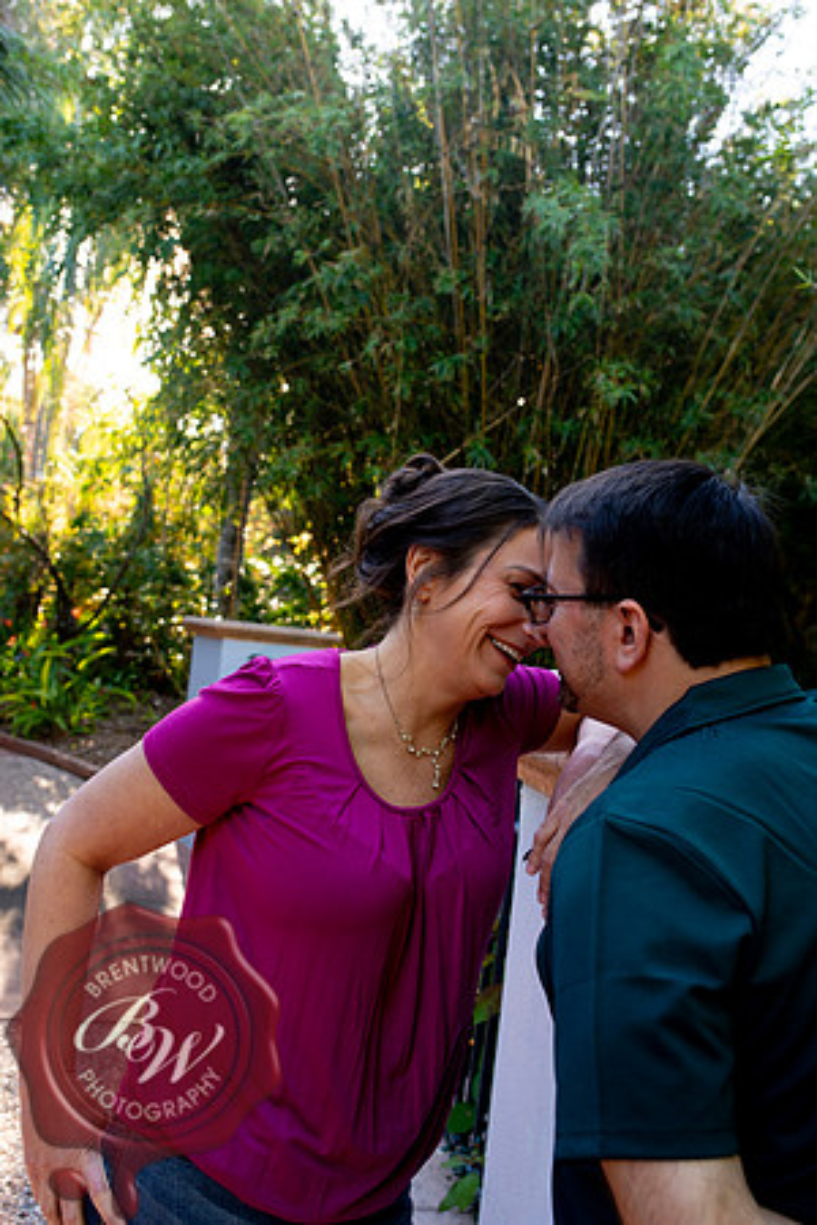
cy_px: 612
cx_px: 408
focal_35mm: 35
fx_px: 1191
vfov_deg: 54.4
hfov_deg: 37.9
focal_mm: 35
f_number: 4.5
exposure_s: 1/100
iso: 320
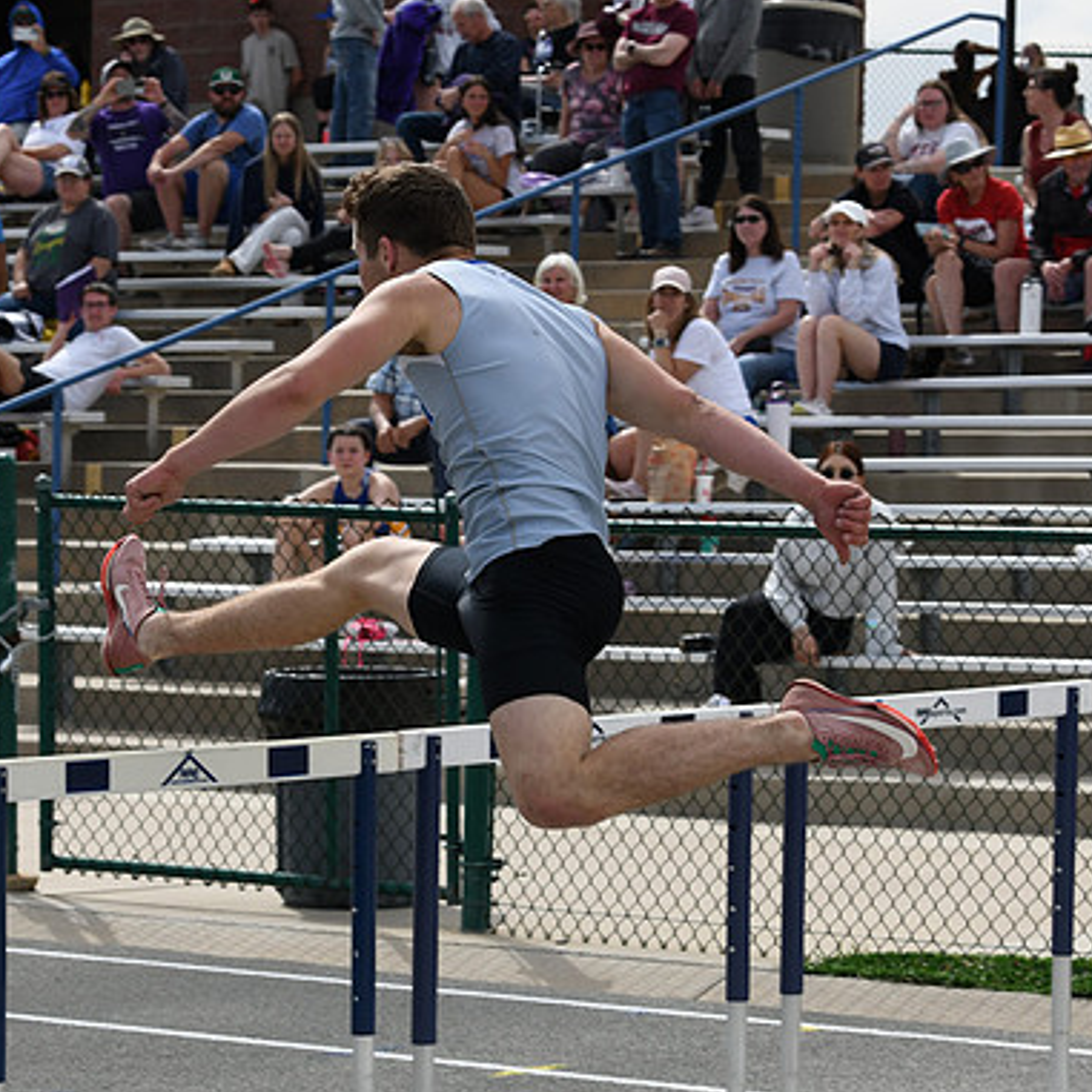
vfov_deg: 17.9
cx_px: 447
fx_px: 3462
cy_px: 549
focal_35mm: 97
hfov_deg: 17.9
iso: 320
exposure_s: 1/1250
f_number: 7.1
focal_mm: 75
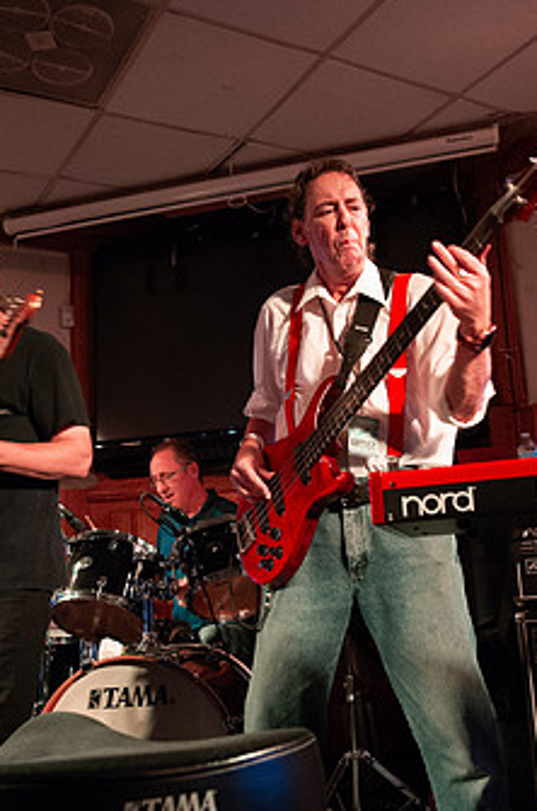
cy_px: 419
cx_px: 255
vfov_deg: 49.6
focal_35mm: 39
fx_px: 876
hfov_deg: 34.1
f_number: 6.3
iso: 6400
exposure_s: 1/50
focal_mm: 29
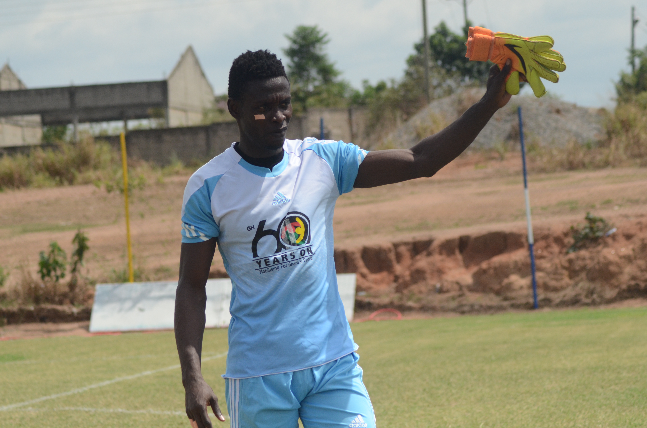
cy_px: 214
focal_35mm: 150
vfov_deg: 9.1
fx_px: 2690
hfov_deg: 13.7
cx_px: 324
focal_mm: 100
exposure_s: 1/4000
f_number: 5.6
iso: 800
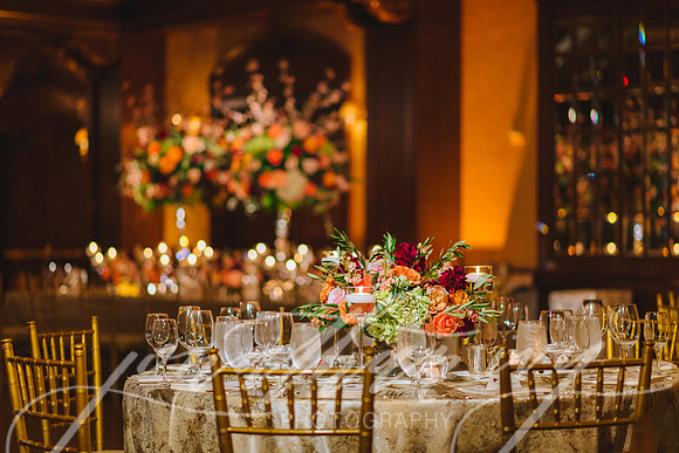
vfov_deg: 16.1
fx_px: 1604
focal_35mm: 85
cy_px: 226
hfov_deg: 23.9
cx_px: 340
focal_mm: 85
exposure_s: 1/160
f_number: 2
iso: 1000
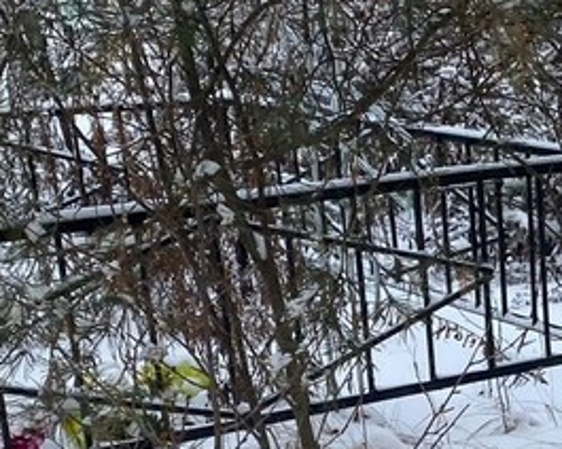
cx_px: 630
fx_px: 1630
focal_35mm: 98
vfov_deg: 15.3
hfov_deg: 18.7
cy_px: 485
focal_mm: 4.25
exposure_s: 1/782
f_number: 1.8
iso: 32
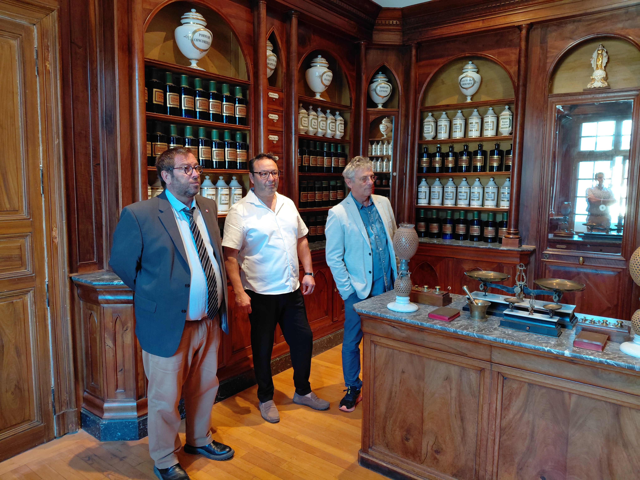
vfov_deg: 54.9
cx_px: 320
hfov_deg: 69.4
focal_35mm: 25
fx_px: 462
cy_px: 240
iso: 320
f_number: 1.8
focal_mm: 4.69
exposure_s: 1/25
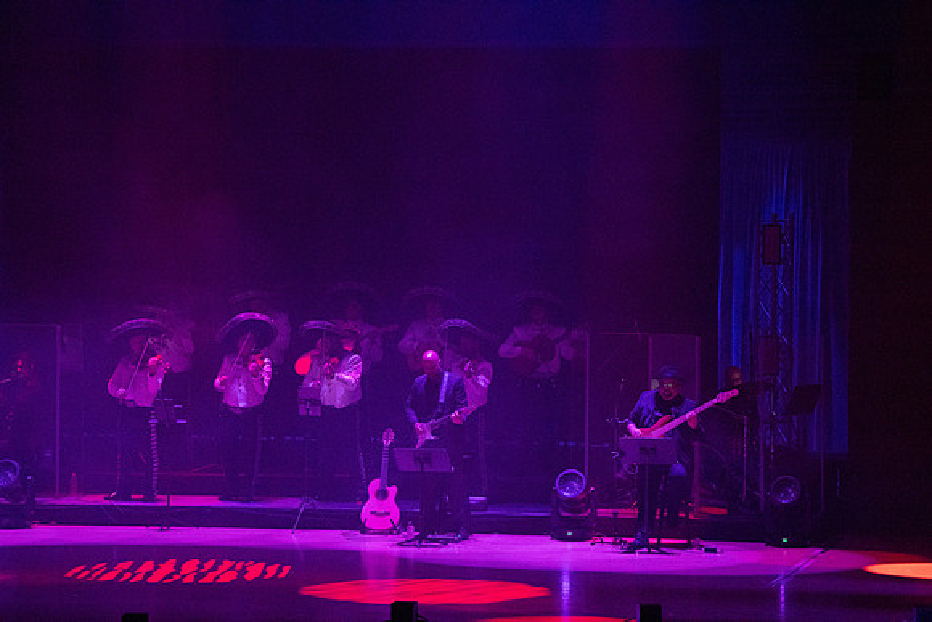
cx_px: 466
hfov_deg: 14.2
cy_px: 311
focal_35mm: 145
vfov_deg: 9.5
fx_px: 3755
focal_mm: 145
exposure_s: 1/320
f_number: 5
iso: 16000
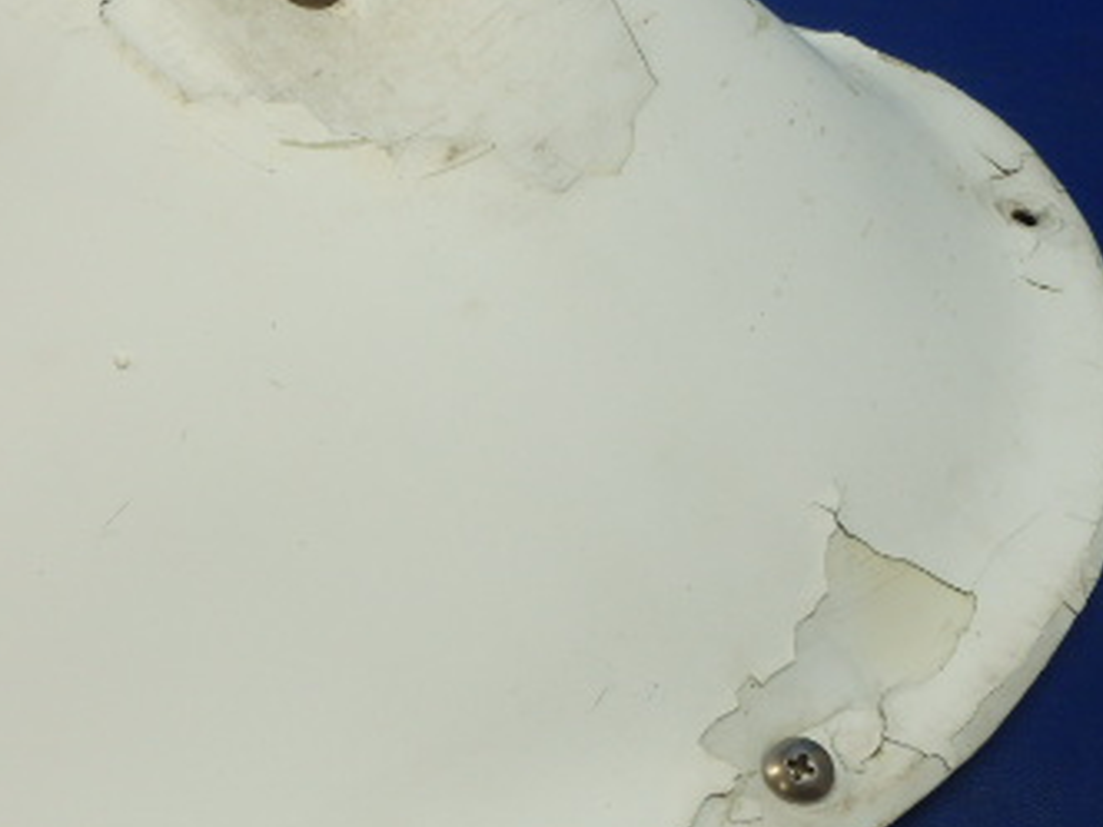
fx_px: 1721
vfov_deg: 26.9
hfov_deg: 34.7
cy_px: 312
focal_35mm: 54
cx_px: 266
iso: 200
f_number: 3.9
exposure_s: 1/60
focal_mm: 5
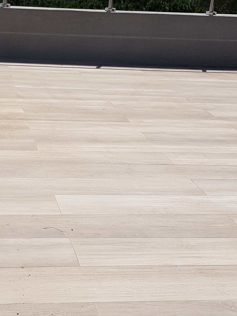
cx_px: 60
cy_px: 163
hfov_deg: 22.7
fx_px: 584
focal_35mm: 64
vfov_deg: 30.3
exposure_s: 1/6080
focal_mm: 4.2
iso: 50
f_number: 1.7
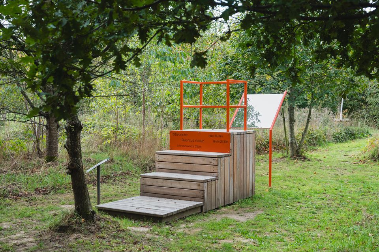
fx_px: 526
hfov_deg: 39.6
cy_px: 126
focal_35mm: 50
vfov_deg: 27.0
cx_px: 190
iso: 200
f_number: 8
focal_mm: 50
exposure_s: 1/160
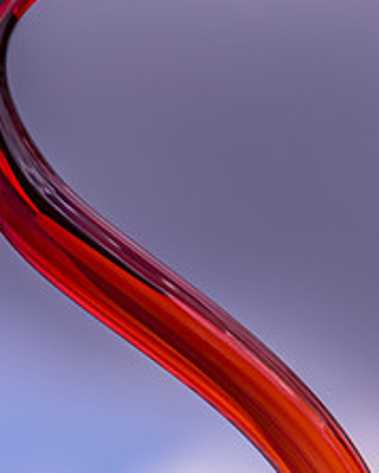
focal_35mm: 598
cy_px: 349
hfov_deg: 2.6
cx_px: 174
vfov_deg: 3.2
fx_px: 8373
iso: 100
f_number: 8
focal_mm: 210
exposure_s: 1/500
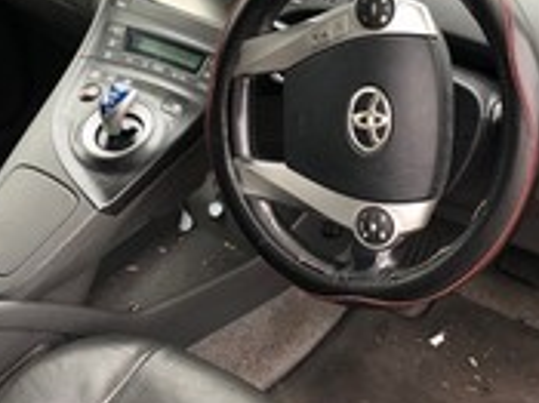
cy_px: 160
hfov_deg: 34.4
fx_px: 871
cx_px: 271
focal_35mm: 56
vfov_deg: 26.0
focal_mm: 4
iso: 32
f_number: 1.8
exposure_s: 1/30
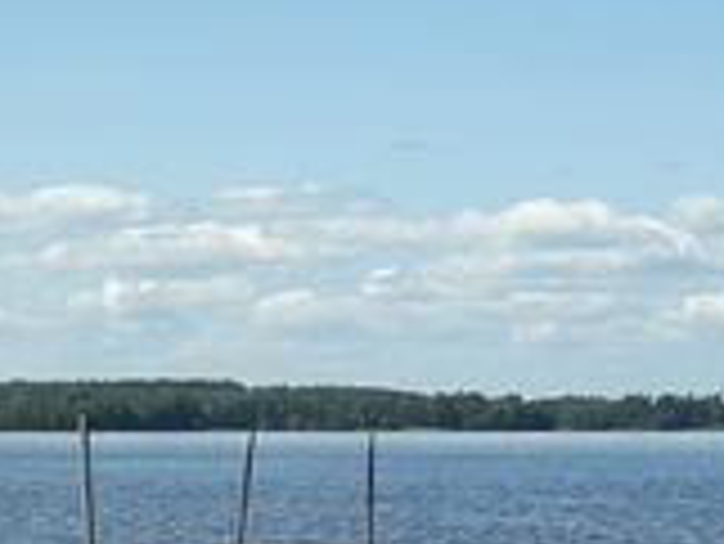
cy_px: 486
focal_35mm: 148
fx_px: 3098
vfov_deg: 10.0
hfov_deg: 13.1
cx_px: -29
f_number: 1.9
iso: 40
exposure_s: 1/1905
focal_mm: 3.7
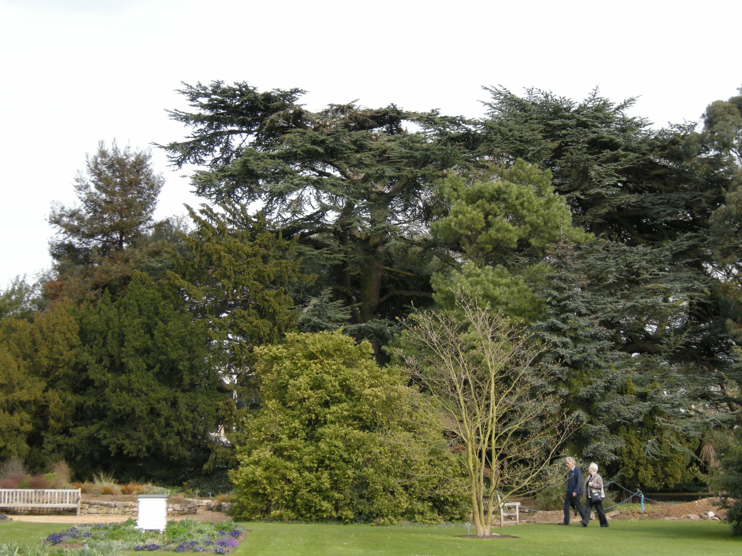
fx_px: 1586
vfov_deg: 19.9
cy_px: 278
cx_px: 371
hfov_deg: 26.3
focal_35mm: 74
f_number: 4.3
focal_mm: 15.7
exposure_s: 1/180
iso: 64
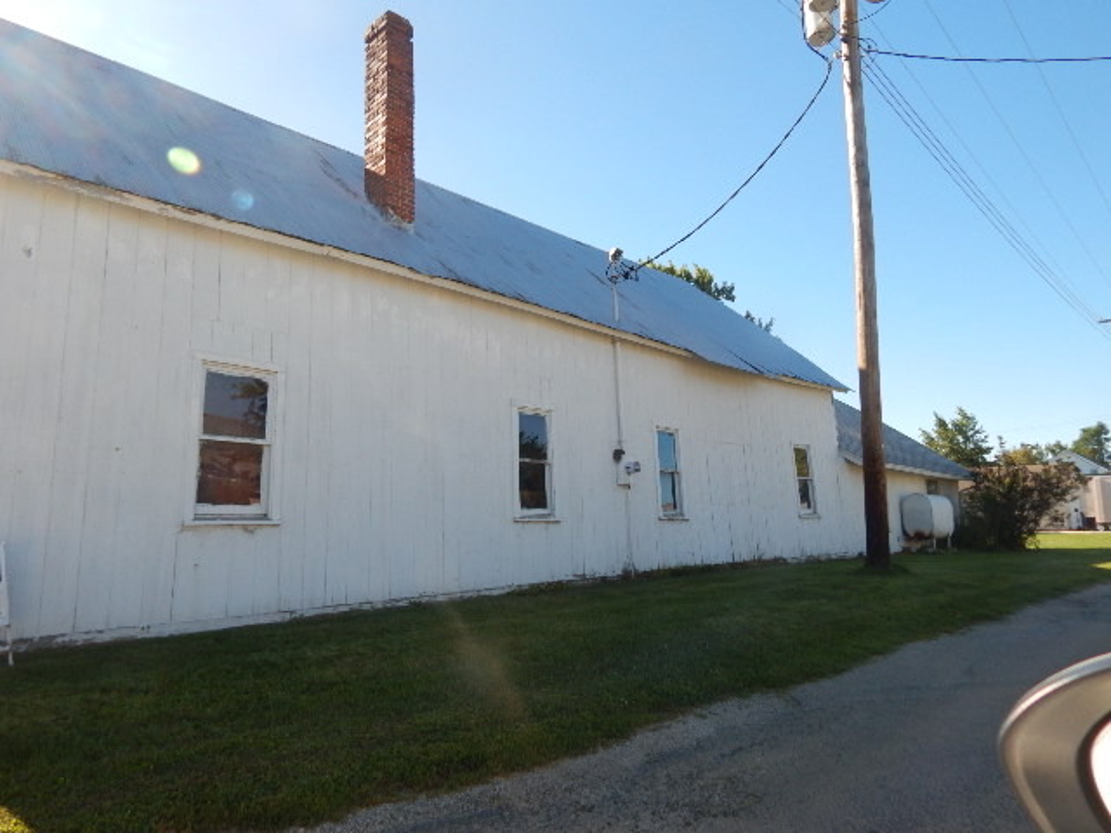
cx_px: 556
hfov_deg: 76.4
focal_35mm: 22
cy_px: 416
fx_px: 706
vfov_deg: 61.1
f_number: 3
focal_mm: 4
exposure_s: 1/800
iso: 125
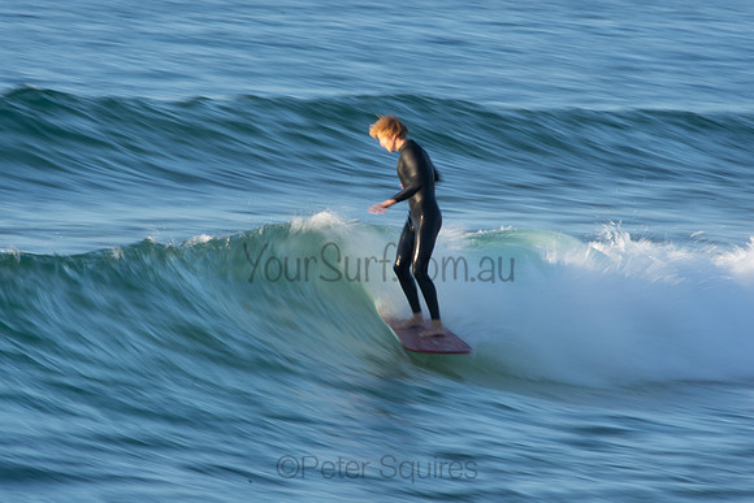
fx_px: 15711
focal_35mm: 750
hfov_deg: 2.7
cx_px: 377
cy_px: 252
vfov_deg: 1.8
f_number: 22
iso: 100
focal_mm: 500
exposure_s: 1/15
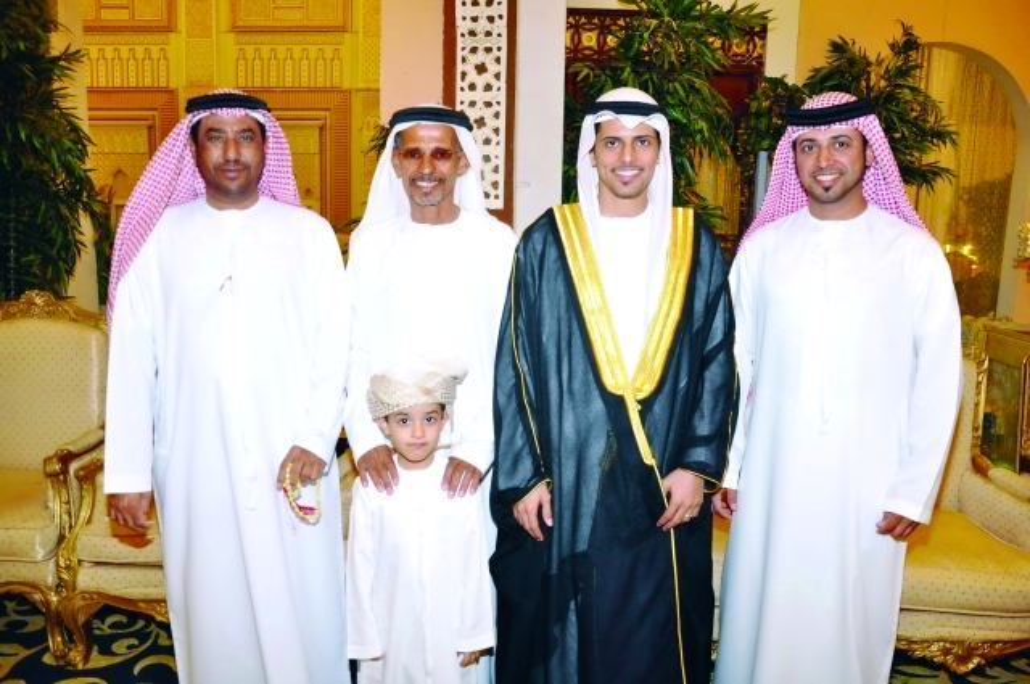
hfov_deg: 67.4
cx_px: 515
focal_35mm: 27
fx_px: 772
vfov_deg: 47.8
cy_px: 342
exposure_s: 1/50
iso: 1250
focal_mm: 18
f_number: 3.5
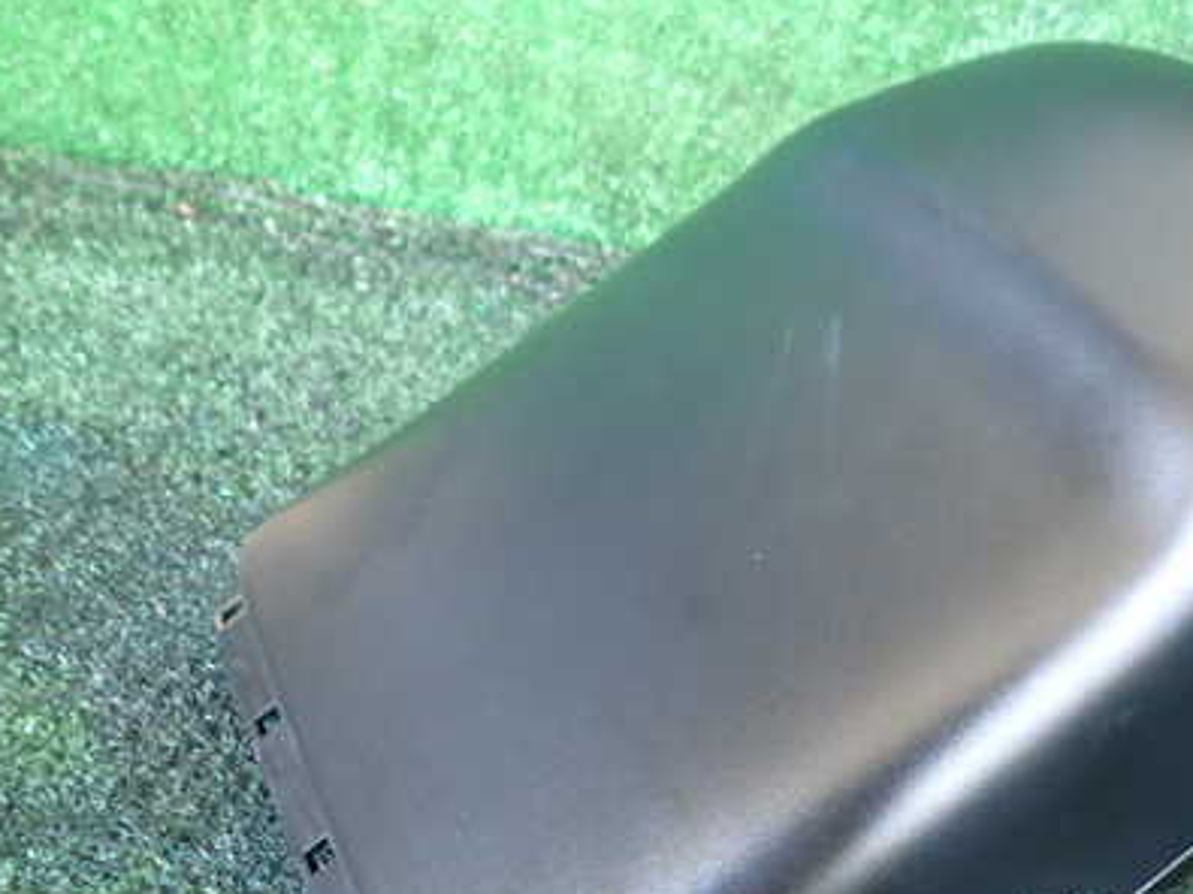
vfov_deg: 37.5
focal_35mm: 38
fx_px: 1309
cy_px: 550
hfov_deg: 47.9
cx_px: 831
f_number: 2
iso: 320
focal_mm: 4.5
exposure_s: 1/30
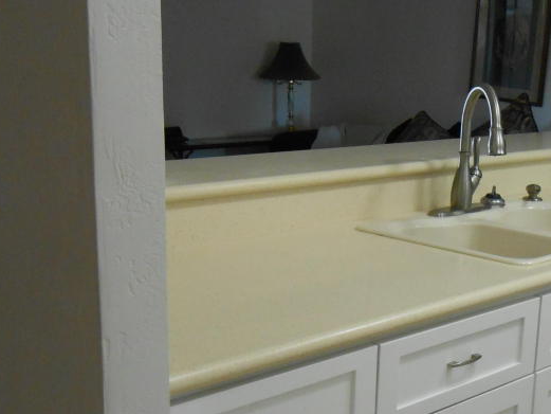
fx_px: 939
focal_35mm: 59
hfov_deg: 32.4
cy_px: 296
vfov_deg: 24.6
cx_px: 373
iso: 400
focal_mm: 5.3
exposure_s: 1/13
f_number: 3.8
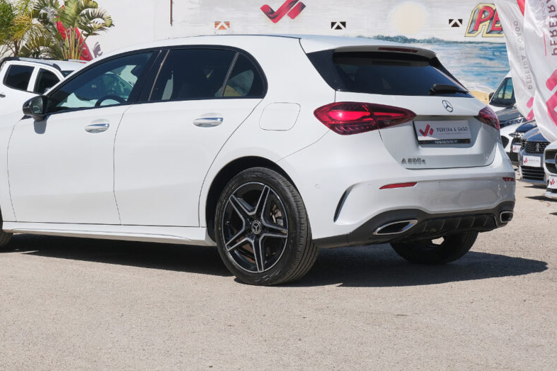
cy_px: 159
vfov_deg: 17.7
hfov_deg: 26.3
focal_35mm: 77
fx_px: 1191
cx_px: 226
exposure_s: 1/500
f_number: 9
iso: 160
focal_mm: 39.6
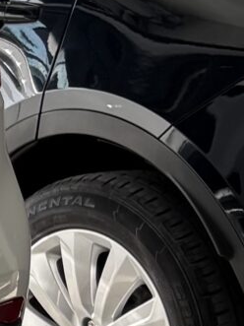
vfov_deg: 9.8
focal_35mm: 201
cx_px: -441
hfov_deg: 6.8
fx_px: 1890
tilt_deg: -13.3
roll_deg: -0.3
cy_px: 286
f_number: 1.6
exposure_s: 1/607
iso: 64
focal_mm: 5.96
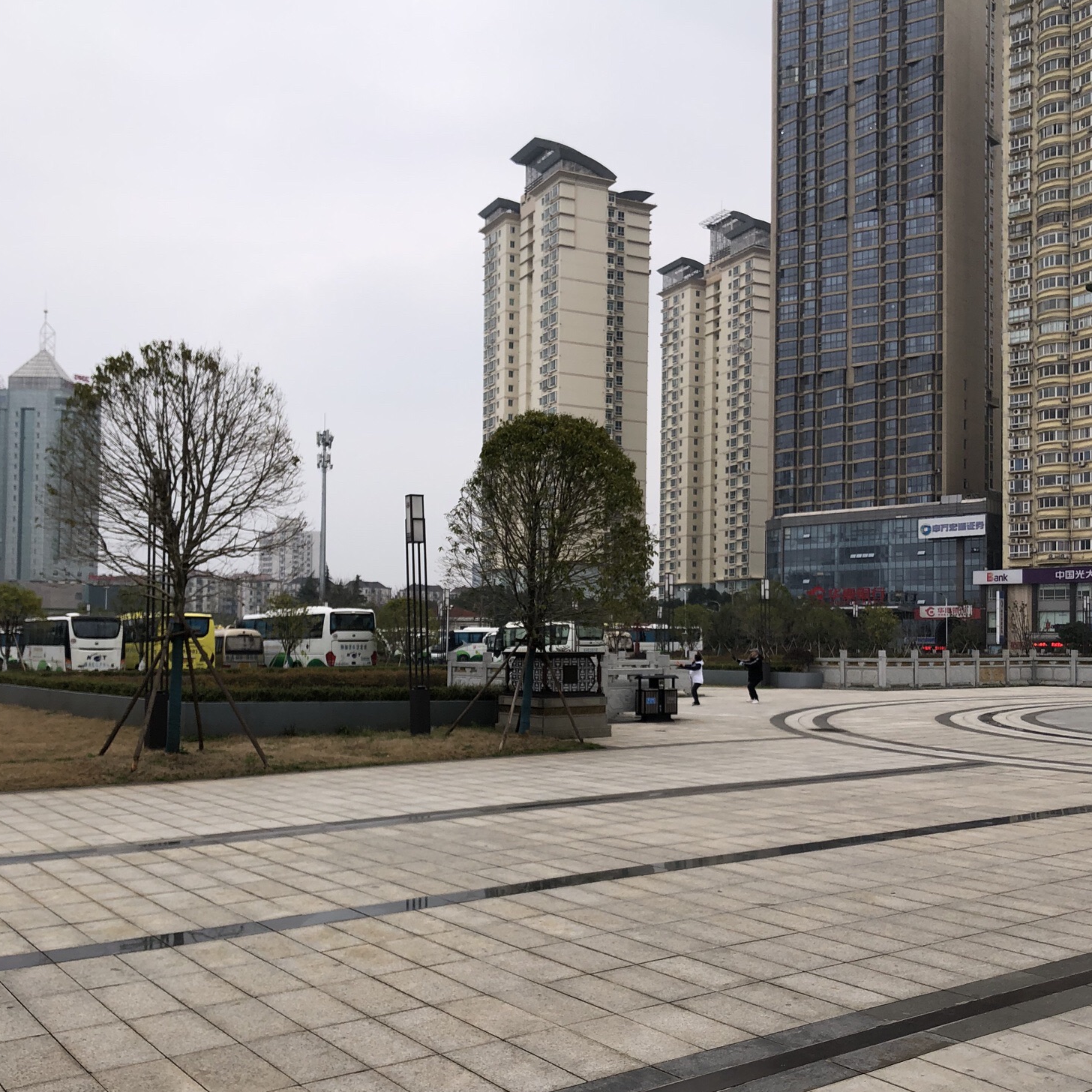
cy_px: 617
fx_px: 1213
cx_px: 545
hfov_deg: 48.5
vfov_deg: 48.3
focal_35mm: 34
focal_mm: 3.99
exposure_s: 1/410
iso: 20
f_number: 1.8
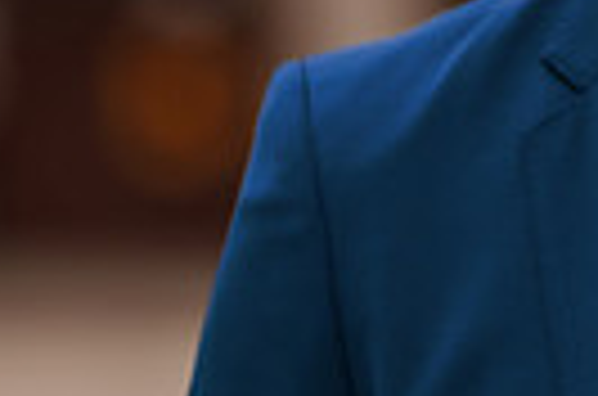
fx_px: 9761
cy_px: -50
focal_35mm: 589
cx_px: 800
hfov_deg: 3.5
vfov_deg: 2.3
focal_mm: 135
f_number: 1.8
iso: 500
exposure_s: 1/3200
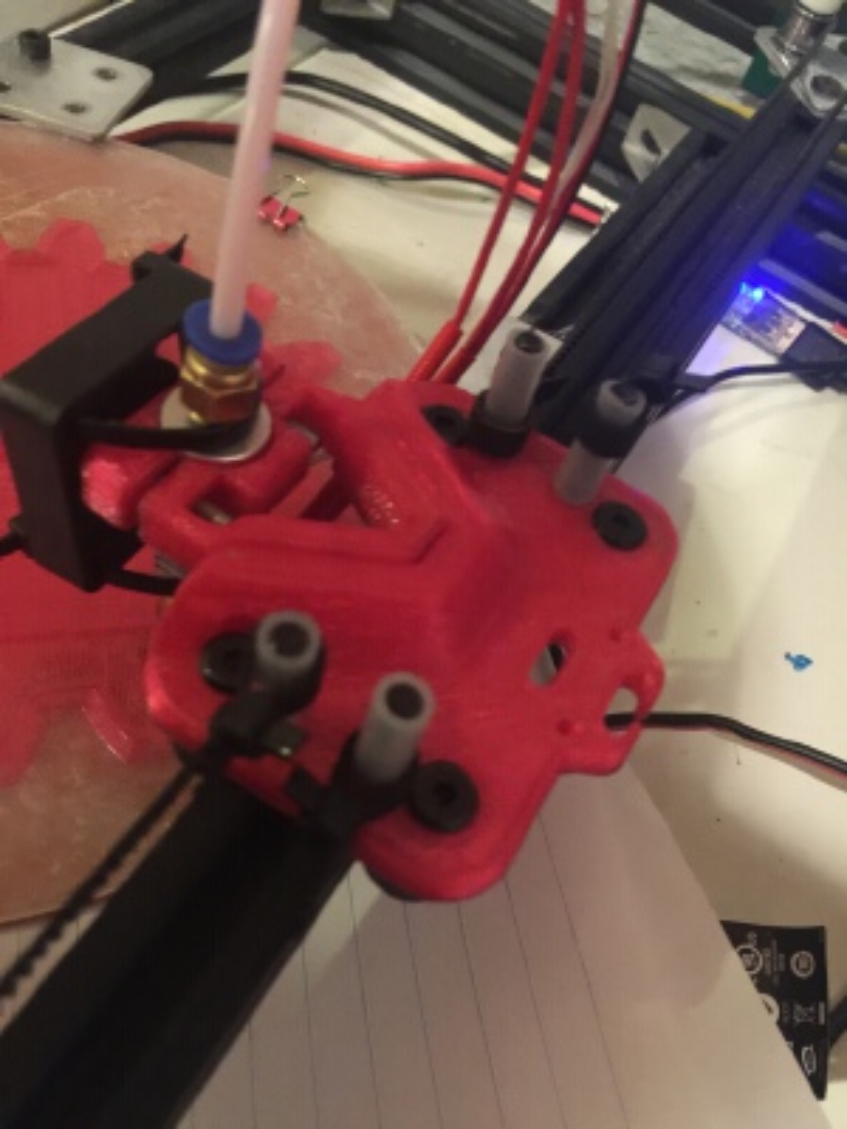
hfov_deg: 48.2
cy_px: 564
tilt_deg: -54.7
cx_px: 424
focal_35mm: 29
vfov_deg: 61.7
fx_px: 946
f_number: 2.2
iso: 100
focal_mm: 4.15
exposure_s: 1/4
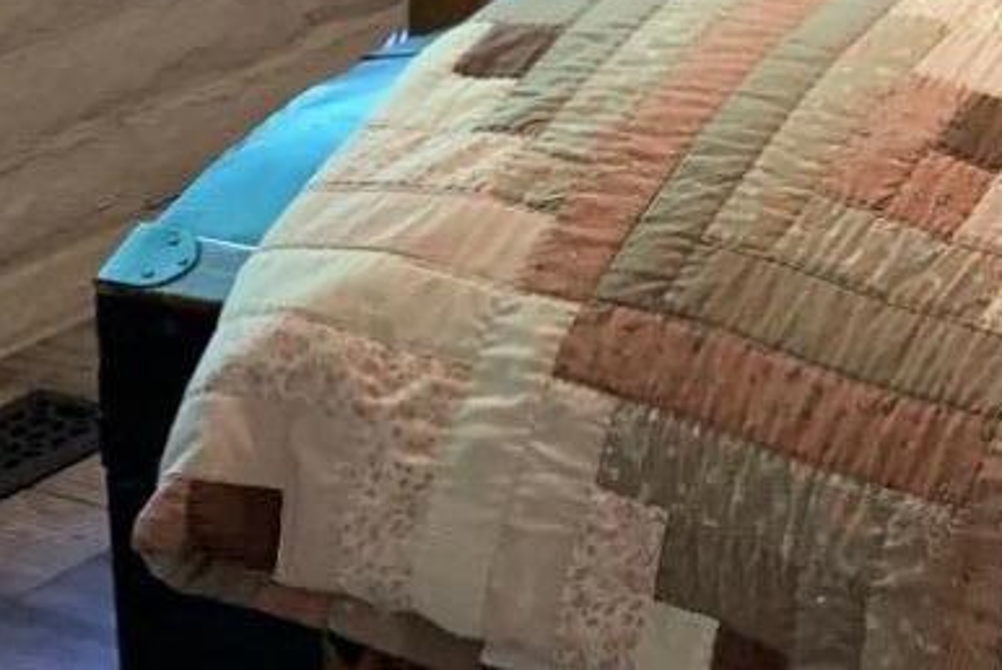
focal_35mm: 140
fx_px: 3899
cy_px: -457
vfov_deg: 9.4
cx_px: 1615
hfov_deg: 13.6
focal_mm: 4.25
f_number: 1.8
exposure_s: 1/40
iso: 320
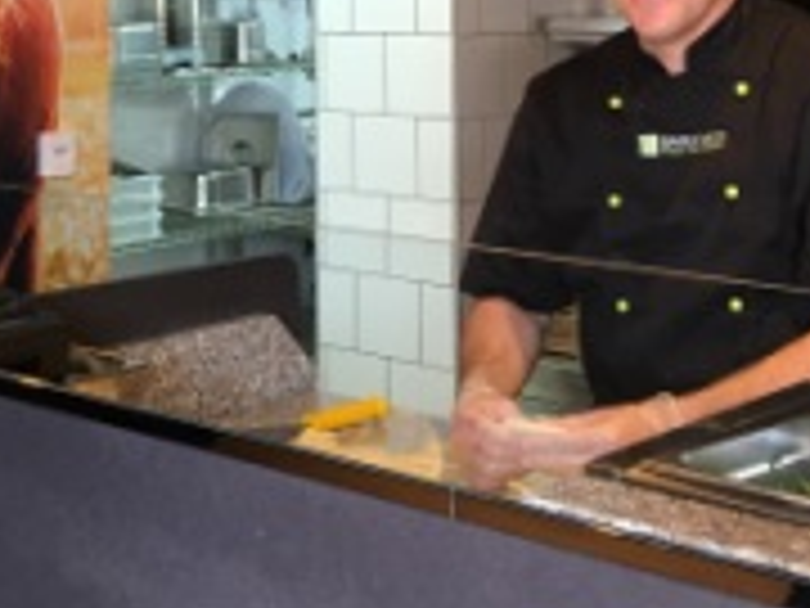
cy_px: -5
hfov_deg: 26.5
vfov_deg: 19.8
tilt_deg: +0.6
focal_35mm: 72
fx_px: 1685
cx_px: 162
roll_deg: +0.0
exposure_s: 1/33
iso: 50
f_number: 2.2
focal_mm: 4.15
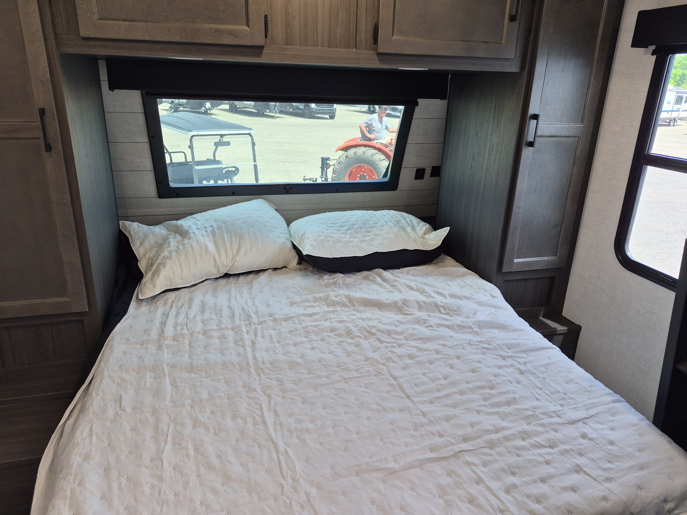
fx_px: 456
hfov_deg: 73.9
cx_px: 344
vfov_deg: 58.9
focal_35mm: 23
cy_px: 258
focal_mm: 5.4
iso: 125
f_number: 1.8
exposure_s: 1/180
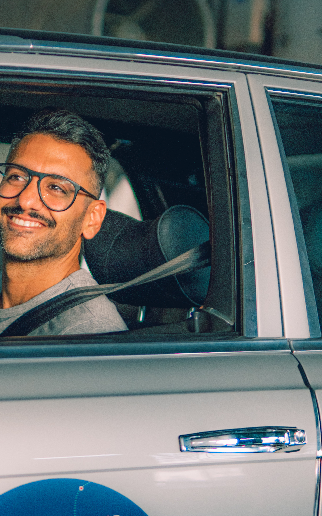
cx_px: 5
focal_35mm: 91
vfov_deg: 22.8
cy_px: 238
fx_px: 1278
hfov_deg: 14.2
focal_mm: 30
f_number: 1.4
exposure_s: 1/250
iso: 400
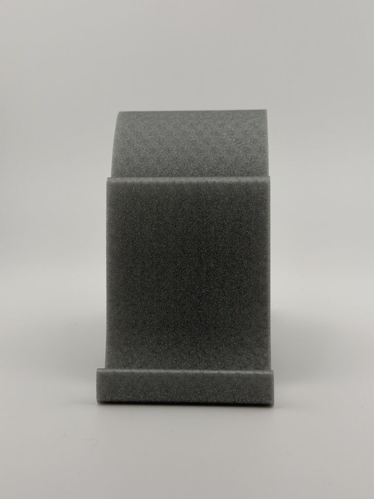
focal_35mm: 48
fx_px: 691
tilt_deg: -14.5
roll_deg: -0.3
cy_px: 250
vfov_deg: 39.7
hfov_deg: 30.3
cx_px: 187
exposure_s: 1/3226
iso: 64
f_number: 1.78
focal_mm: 6.76
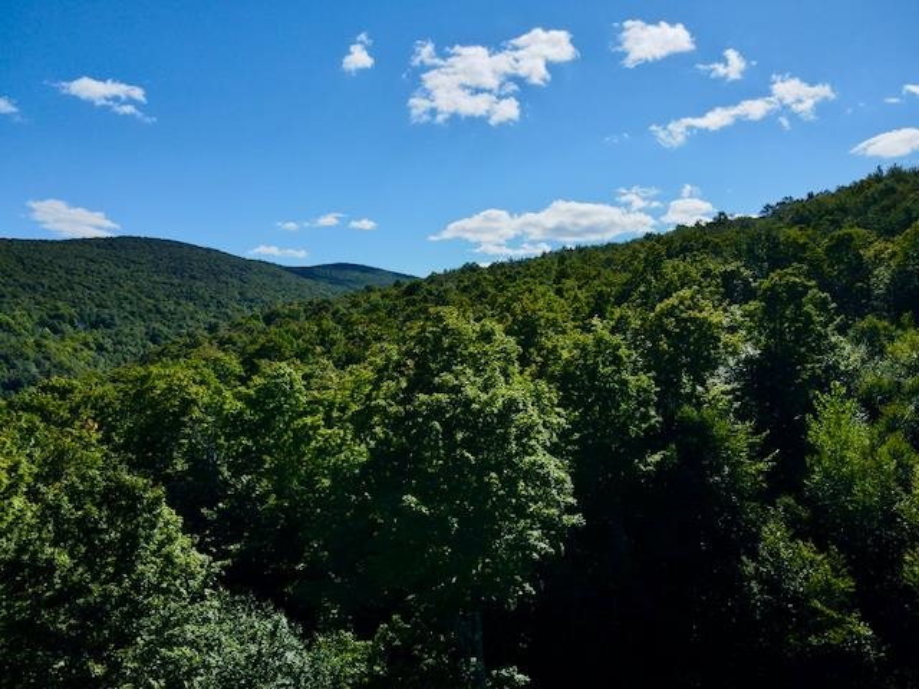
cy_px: 344
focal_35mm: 24
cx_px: 460
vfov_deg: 56.8
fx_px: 637
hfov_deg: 71.6
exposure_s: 1/2500
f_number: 2.8
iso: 100
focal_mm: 4.5
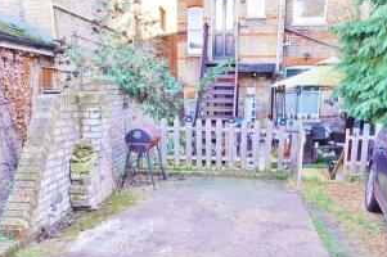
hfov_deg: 50.7
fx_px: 408
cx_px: 192
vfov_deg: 34.1
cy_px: 199
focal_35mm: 38
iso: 125
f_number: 2.8
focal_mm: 8.8
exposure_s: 1/50
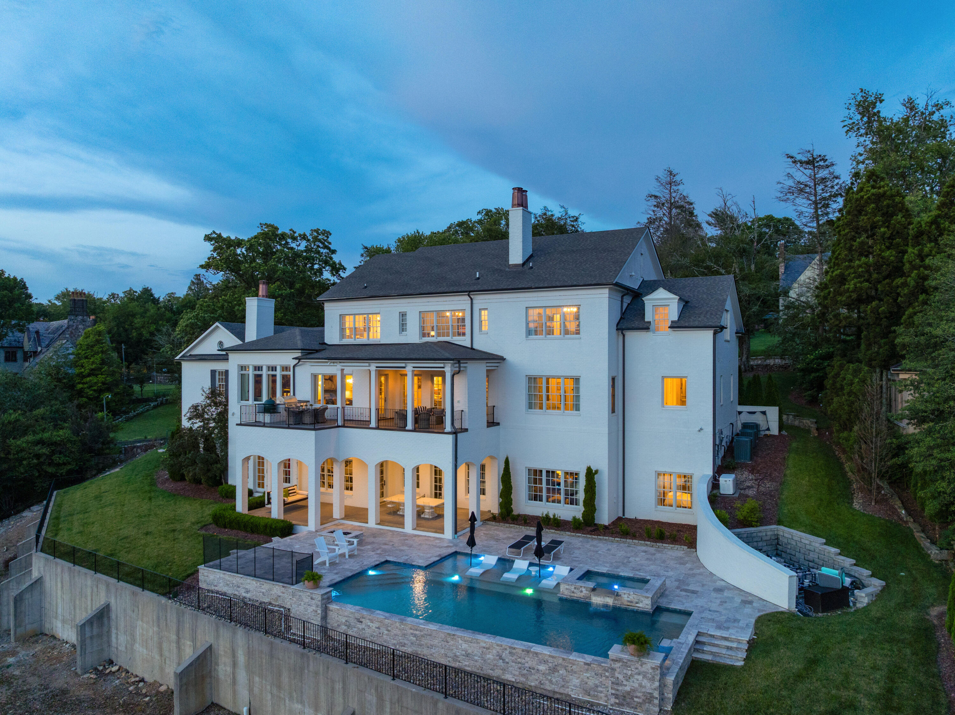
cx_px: 478
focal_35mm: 24
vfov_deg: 56.8
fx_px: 662
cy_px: 358
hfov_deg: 71.6
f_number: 5.6
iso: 400
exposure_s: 1/8
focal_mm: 12.29
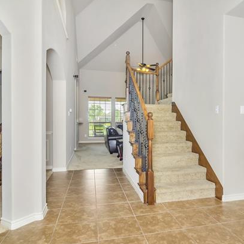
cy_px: 123
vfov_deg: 65.0
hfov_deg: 64.3
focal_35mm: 24
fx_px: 191
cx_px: 149
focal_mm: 12
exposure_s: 1/200
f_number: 4
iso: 200
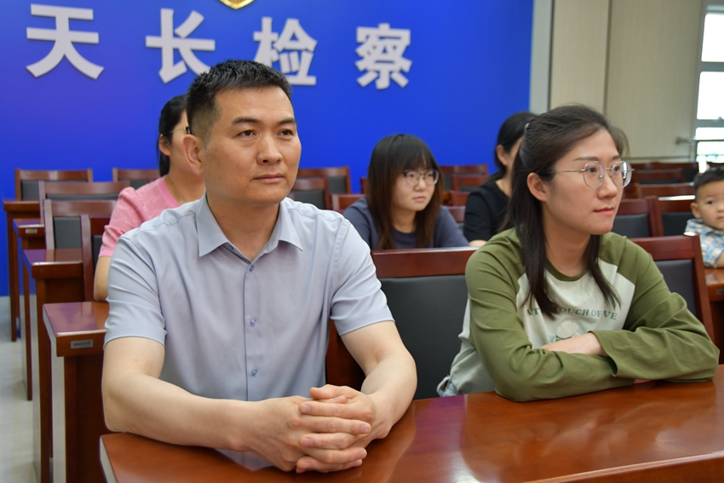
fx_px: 845
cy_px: 242
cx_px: 362
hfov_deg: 46.4
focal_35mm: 42
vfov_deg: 31.9
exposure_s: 1/125
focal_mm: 28
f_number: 4
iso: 800
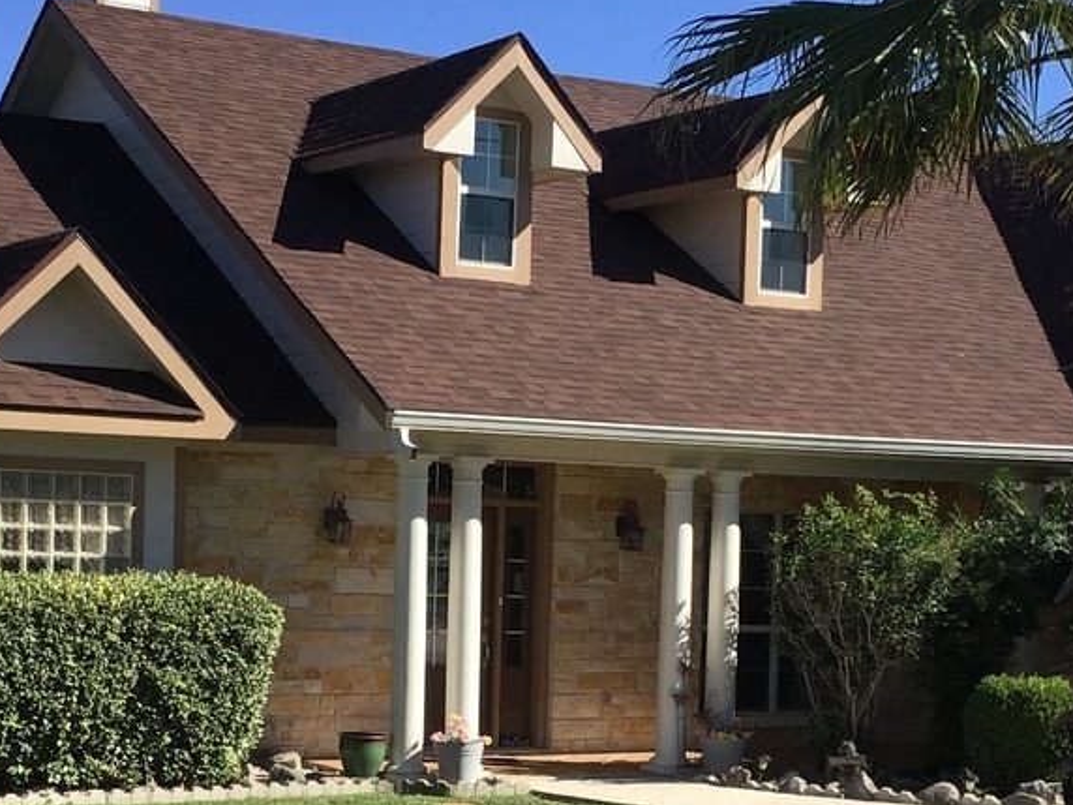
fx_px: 2418
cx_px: 544
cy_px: 634
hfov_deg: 25.0
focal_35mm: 78
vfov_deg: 18.7
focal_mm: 3.3
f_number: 2.4
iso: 25
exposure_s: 1/994
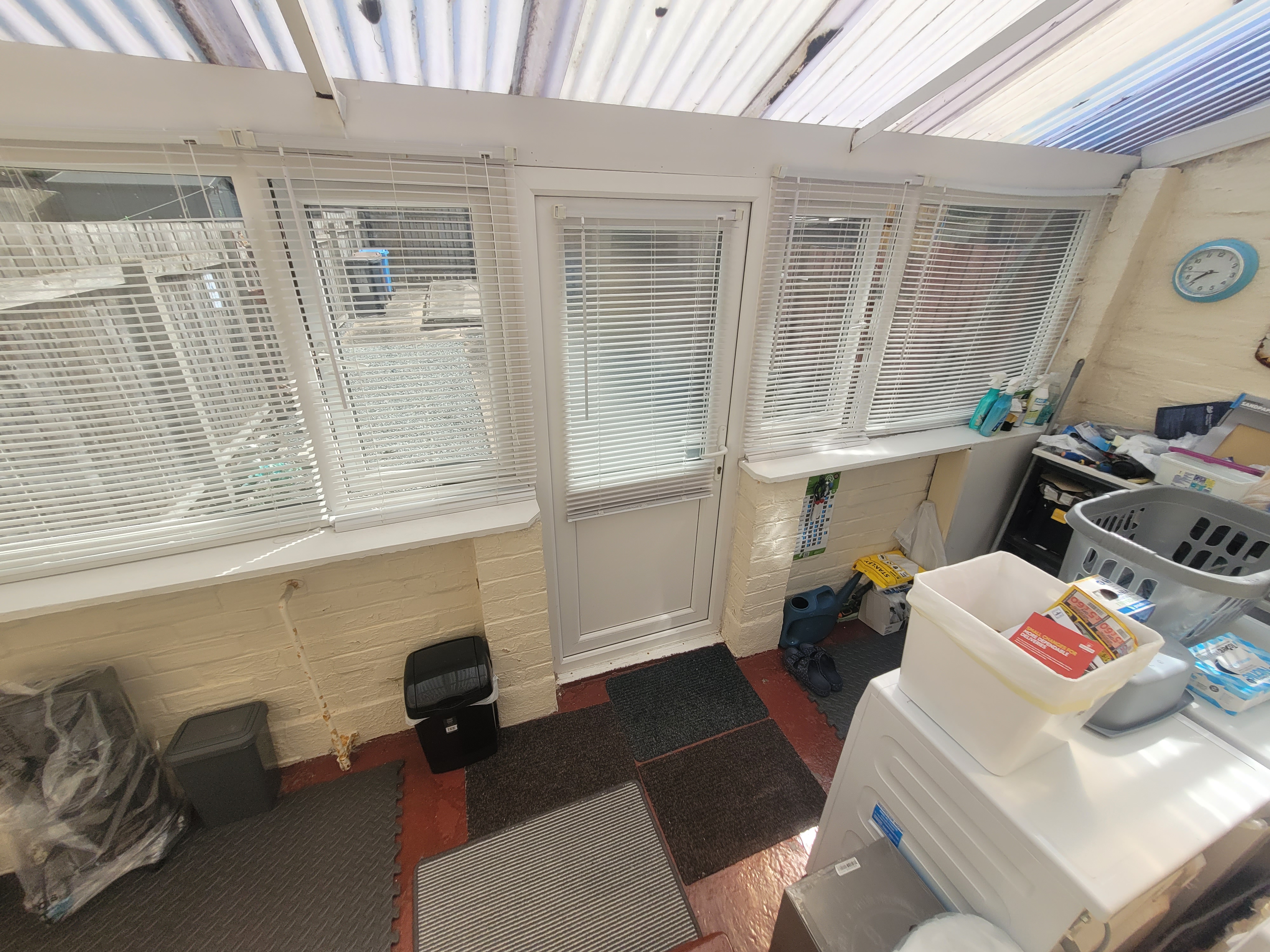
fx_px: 477
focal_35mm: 13
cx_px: 635
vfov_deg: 89.9
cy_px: 476
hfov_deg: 106.2
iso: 40
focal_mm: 1.74
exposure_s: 1/816
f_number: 2.2
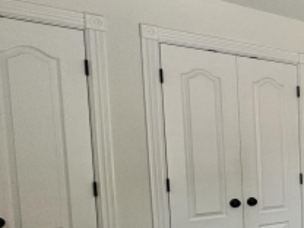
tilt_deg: -5.2
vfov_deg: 31.4
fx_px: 395
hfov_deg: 26.2
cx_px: 484
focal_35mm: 45
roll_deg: -1.0
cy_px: 181
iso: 100
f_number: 2.2
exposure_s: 1/120
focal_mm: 2.22
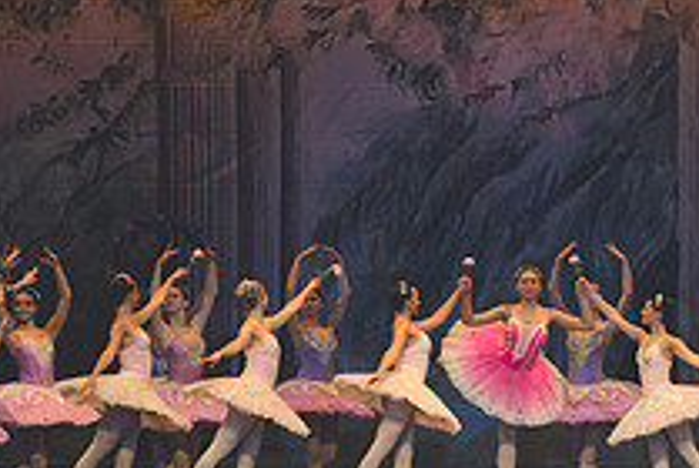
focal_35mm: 226
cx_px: 568
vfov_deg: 6.1
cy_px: 247
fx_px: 4394
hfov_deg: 9.1
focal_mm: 75
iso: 800
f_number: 2.8
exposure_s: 1/500
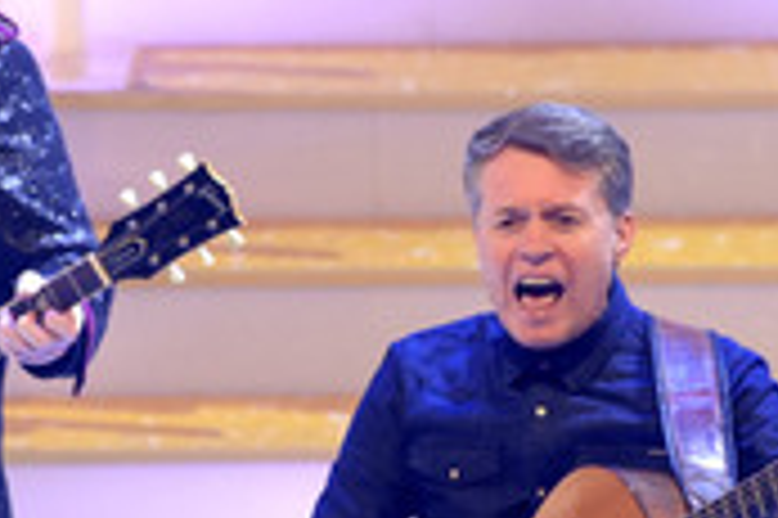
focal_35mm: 1147
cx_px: 515
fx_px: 24764
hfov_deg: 1.8
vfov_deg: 1.2
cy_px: 441
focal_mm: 440
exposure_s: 1/500
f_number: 5.6
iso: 12800
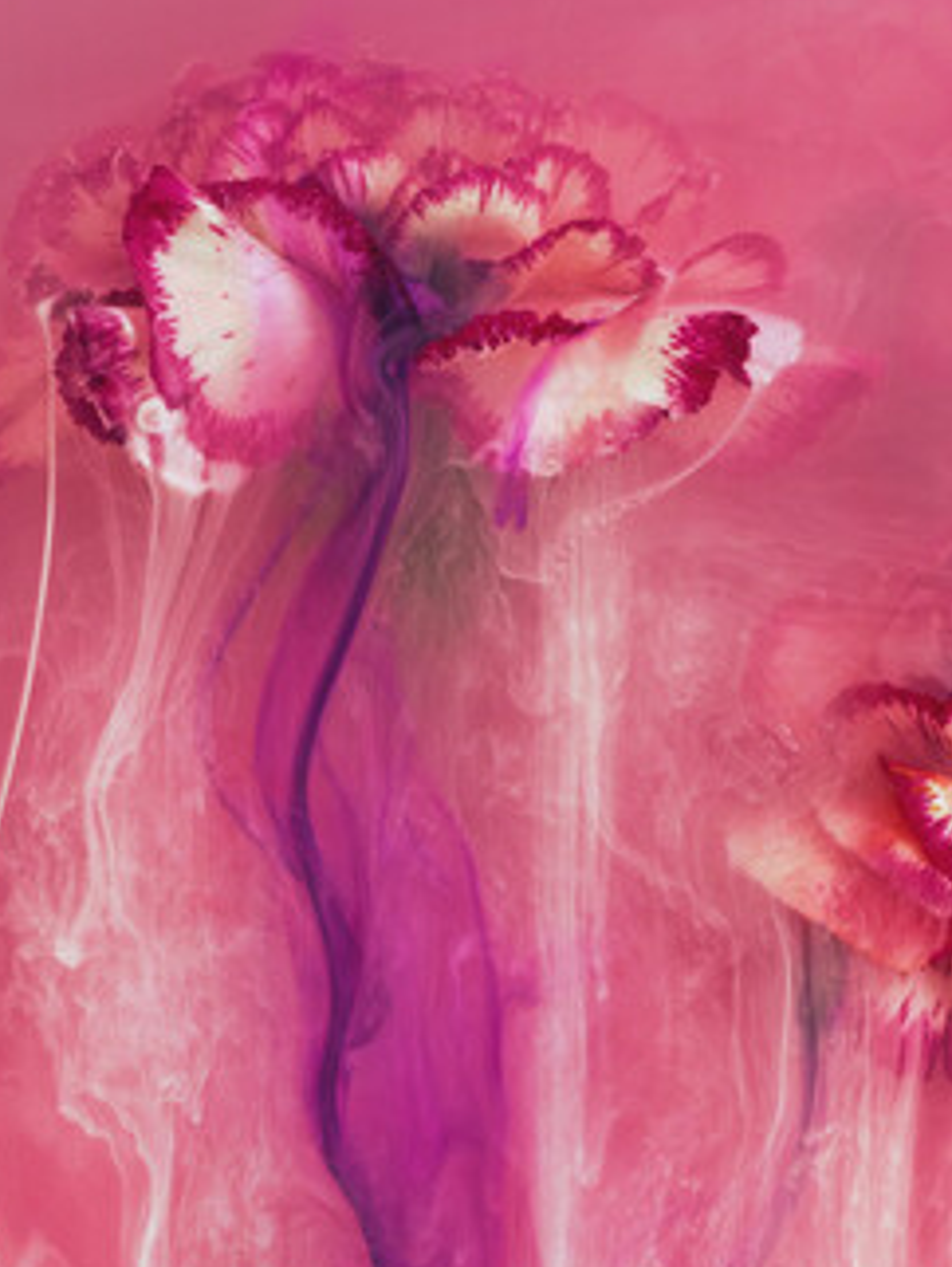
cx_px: 769
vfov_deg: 4.7
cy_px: 1035
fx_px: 15344
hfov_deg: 3.6
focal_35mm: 419
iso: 200
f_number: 18
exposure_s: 1/125
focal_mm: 90
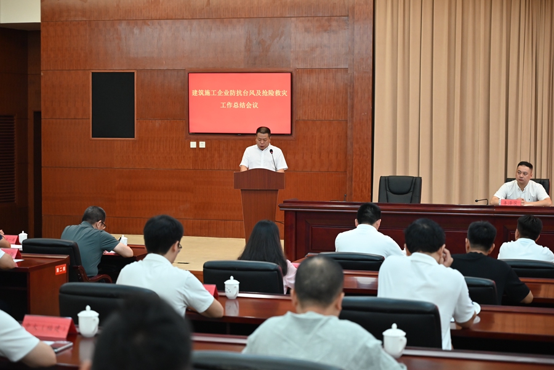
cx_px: 277
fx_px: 1078
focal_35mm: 70
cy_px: 185
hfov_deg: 28.8
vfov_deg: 19.5
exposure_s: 1/125
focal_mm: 70
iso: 2200
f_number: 4
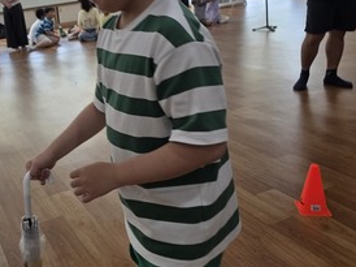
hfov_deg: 42.8
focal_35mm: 42
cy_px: 110
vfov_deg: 34.2
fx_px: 432
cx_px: 71
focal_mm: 6.3
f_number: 1.7
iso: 40
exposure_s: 1/120
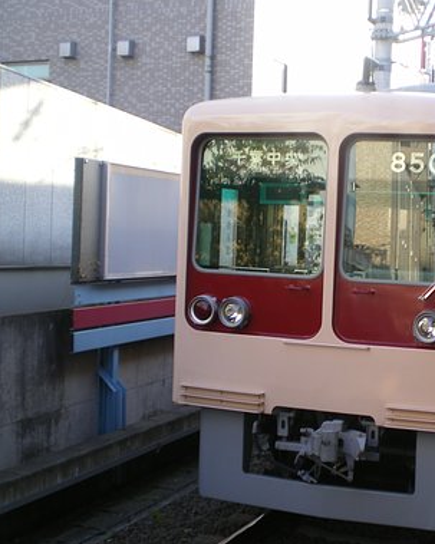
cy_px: 273
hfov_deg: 25.7
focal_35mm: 58
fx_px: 934
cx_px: 356
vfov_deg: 32.5
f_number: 3.5
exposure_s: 1/50
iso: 64
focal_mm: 7.4
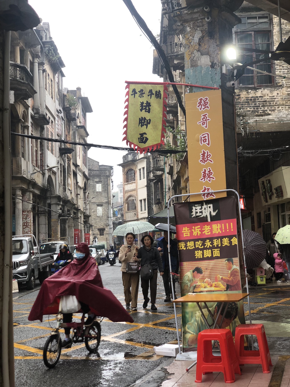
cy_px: 194
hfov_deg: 28.0
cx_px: 145
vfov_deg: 36.8
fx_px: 581
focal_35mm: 52
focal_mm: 6
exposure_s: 1/50
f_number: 2.4
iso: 20
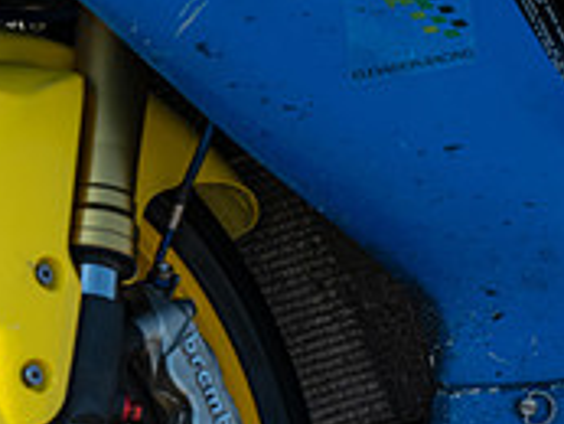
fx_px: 31598
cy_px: 517
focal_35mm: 1938
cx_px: 815
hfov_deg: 1.0
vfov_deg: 0.8
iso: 320
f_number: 6.3
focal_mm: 600
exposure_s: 1/1250
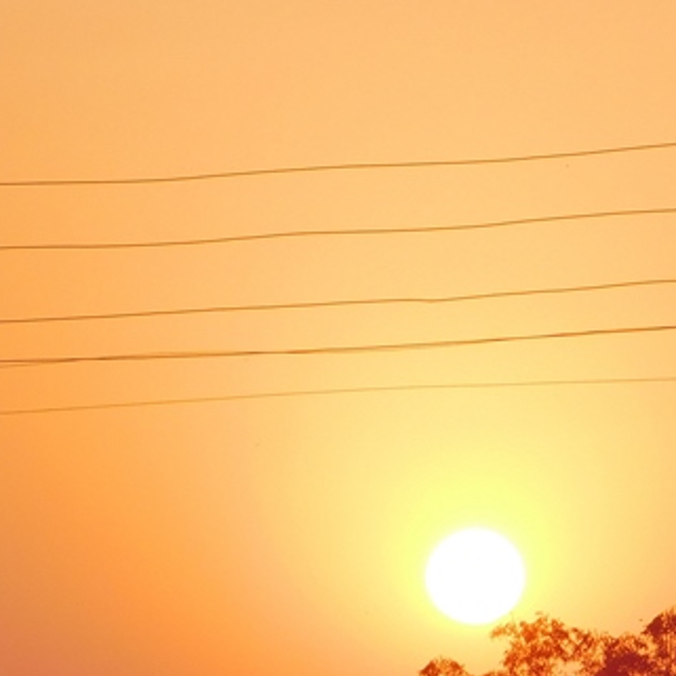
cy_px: 723
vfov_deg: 4.0
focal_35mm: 432
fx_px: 9545
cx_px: 503
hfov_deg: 4.1
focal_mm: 30.1
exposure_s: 1/250
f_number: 5.3
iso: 125
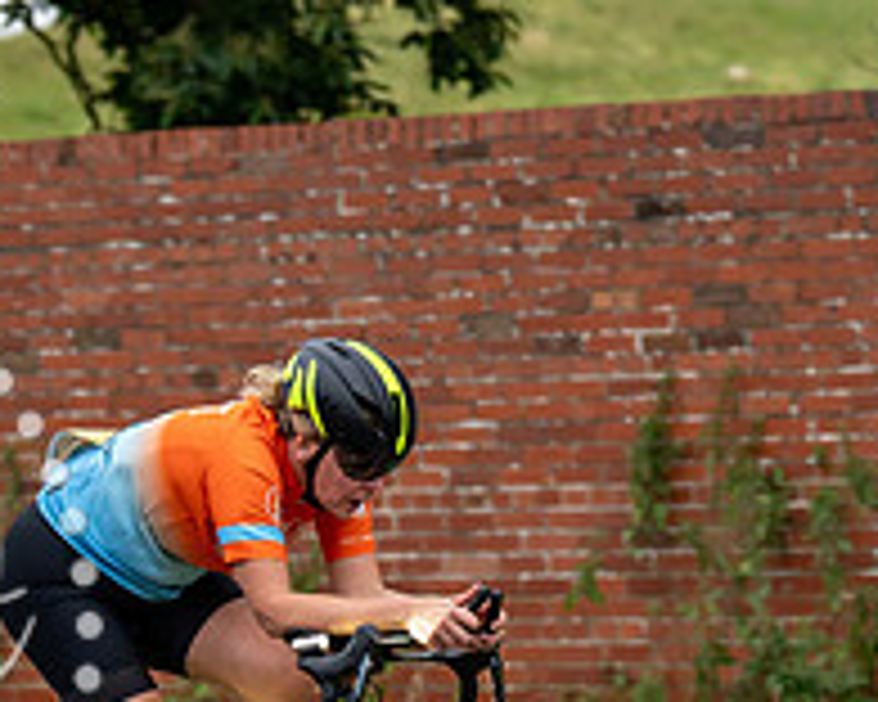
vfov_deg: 5.9
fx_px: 6782
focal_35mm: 261
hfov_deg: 7.4
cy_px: 504
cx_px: 142
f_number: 3.2
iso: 1000
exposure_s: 1/800
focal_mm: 79
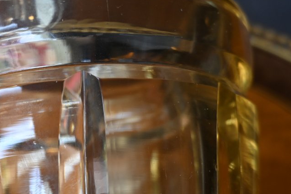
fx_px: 723
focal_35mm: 89
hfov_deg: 22.5
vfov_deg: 15.2
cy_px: 156
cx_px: 69
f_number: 4
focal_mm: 31.5
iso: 560
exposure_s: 1/125
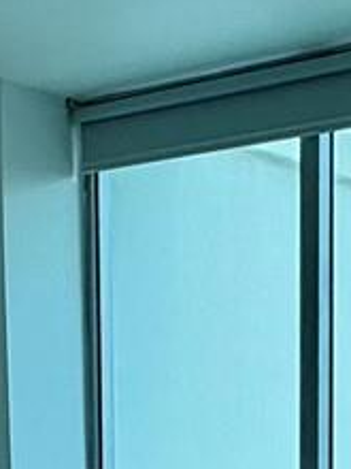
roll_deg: +1.4
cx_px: 47
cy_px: 622
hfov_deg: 14.4
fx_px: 1379
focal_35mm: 102
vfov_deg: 17.9
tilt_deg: -6.2
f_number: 2.2
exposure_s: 1/120
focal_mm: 2.22
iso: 125
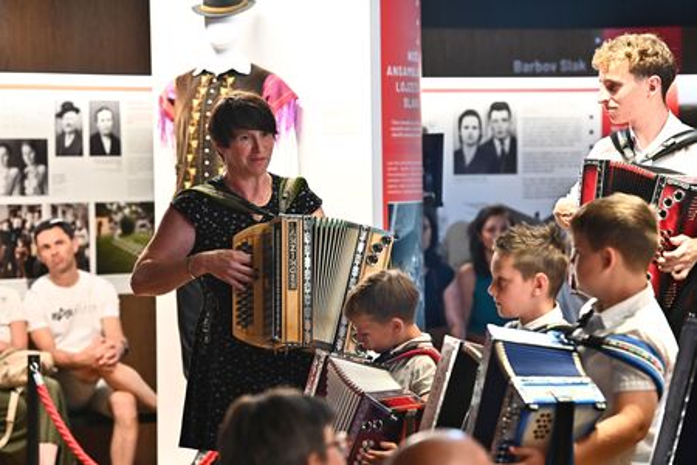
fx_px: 2807
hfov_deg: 14.2
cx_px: 348
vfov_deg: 9.5
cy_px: 232
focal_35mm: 145
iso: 3200
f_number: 5
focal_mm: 145
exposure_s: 1/60
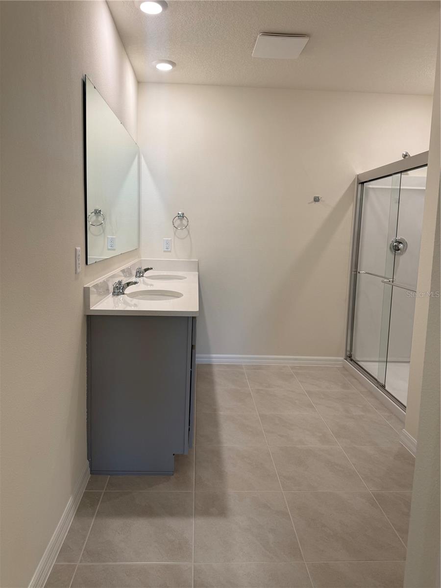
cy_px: 294
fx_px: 408
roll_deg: -1.8
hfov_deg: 56.8
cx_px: 220
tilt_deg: -5.7
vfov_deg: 71.6
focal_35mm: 24
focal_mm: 6.76
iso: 100
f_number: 1.78
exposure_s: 1/120
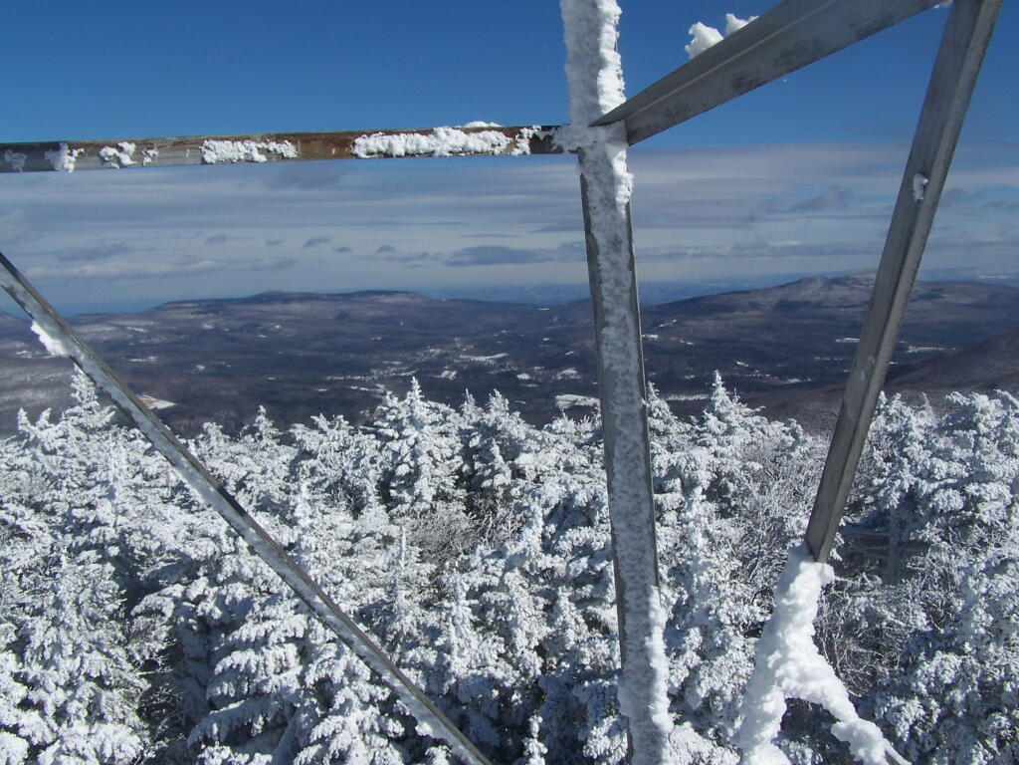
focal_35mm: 38
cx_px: 510
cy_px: 382
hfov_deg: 49.0
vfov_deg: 37.7
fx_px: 1119
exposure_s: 1/1250
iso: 80
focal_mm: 6.3
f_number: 5.6
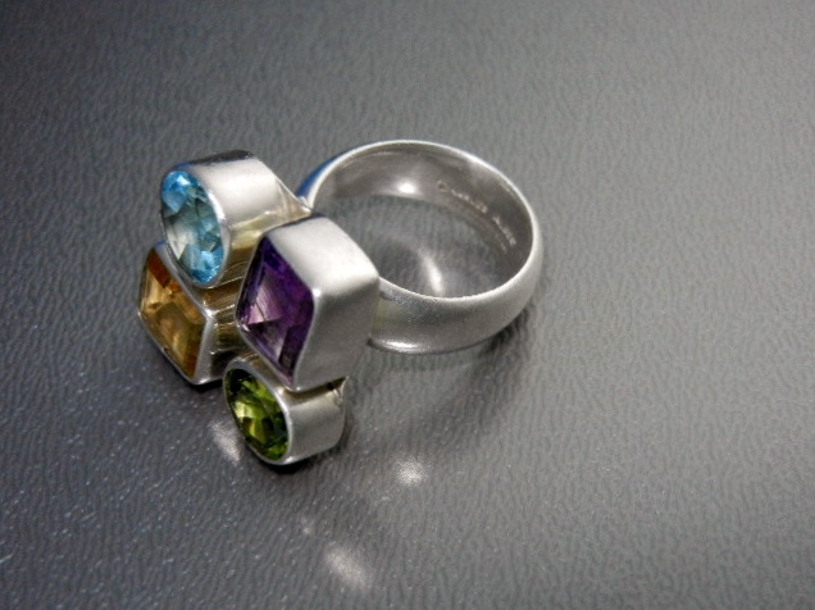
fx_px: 1600
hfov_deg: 28.6
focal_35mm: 68
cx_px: 408
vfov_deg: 21.6
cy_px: 305
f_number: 8.2
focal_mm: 12.2
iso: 774
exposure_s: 1/30
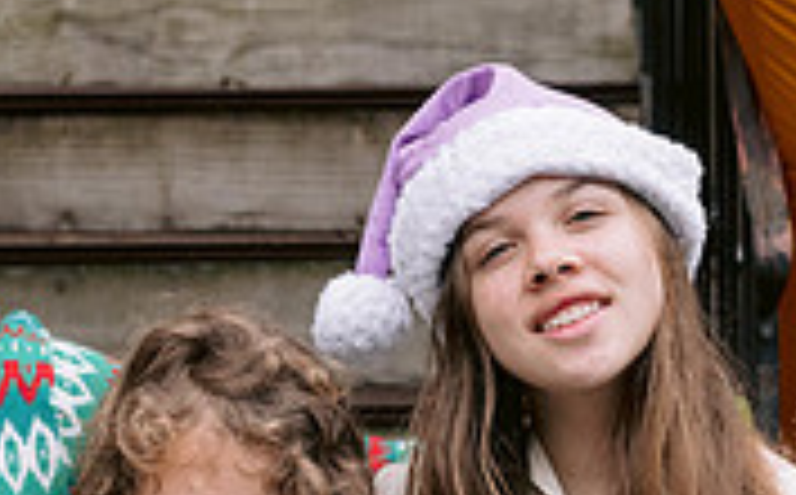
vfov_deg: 6.5
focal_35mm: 199
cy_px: 573
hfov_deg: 10.5
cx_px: 207
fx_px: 4310
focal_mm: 50
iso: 400
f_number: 4.5
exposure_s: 1/125
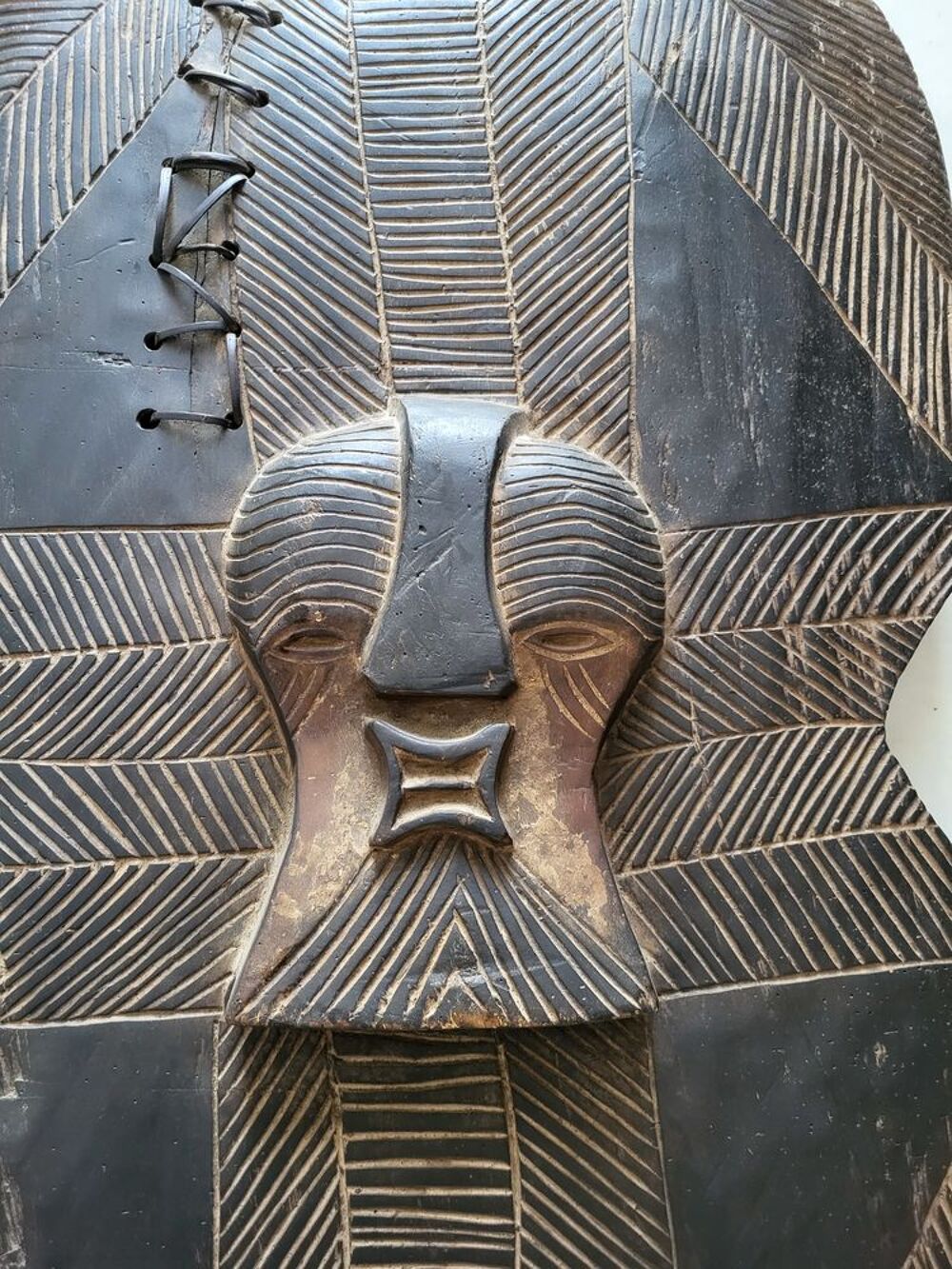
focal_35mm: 26
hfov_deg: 53.1
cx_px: 476
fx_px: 953
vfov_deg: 67.3
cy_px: 634
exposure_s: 1/50
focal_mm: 5.4
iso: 800
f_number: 1.8
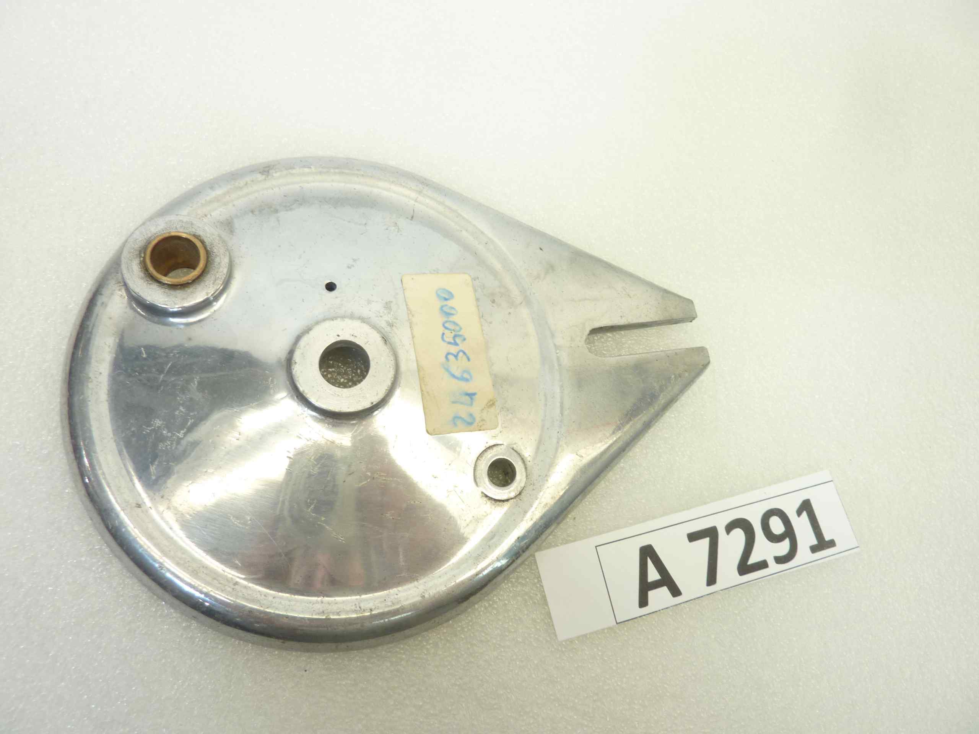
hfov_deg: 69.4
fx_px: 707
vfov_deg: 54.9
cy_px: 367
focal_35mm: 25
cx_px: 490
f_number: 3.3
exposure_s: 1/25
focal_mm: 4.1
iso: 80
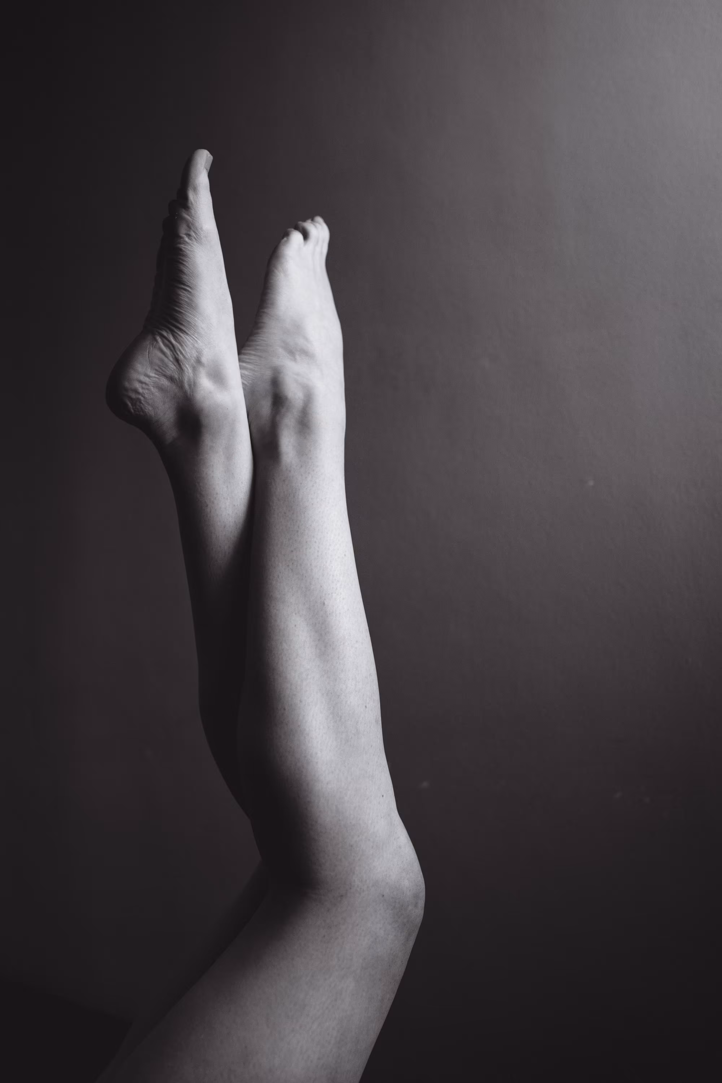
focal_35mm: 35
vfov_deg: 54.4
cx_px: 361
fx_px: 1053
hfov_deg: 37.9
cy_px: 542
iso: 640
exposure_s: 1/13
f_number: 2.5
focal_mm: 35
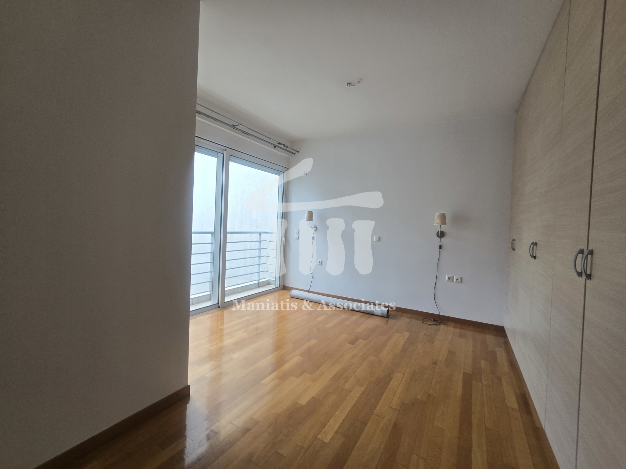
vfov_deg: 89.9
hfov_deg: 106.2
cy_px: 234
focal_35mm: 13
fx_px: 235
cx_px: 313
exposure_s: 1/100
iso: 50
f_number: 2.2
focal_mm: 2.2
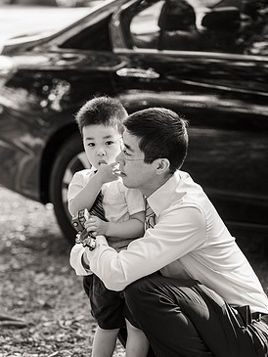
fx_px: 1527
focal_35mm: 148
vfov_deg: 13.3
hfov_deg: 10.0
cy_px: 199
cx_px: 132
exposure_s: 1/320
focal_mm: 125
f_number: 3.5
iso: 800
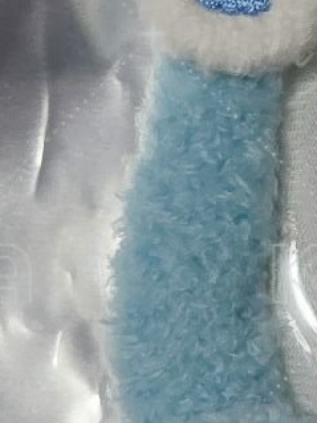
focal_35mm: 415
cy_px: -126
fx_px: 5071
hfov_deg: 3.6
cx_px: 630
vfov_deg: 4.8
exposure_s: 1/120
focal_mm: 7.9
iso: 160
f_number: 2.4
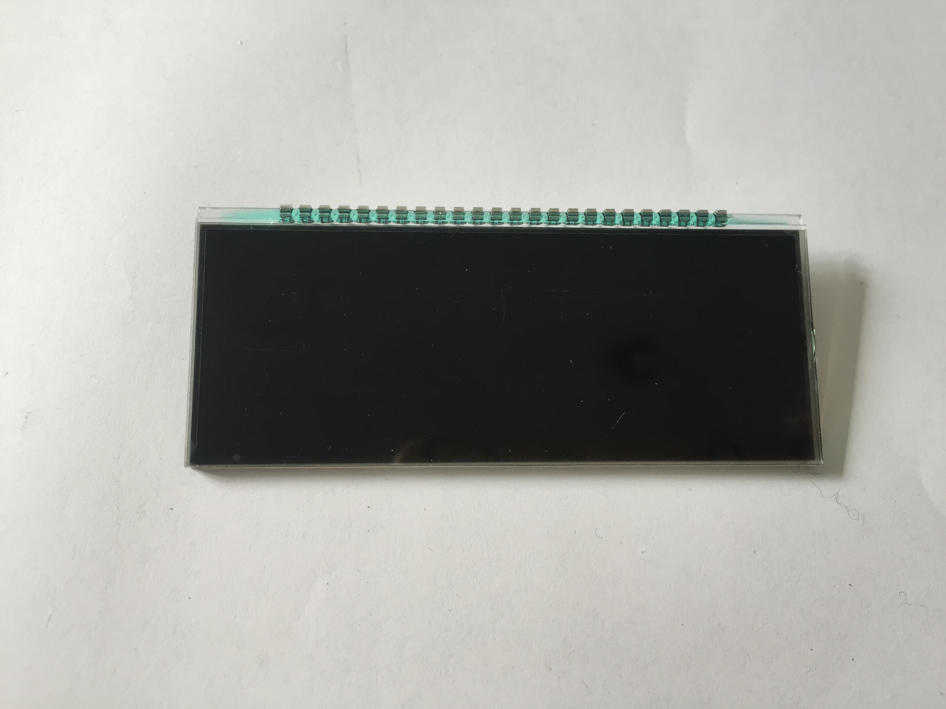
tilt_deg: -70.1
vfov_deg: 48.2
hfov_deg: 61.7
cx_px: 473
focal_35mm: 29
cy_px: 354
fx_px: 793
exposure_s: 1/50
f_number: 2.2
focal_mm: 4.15
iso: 40
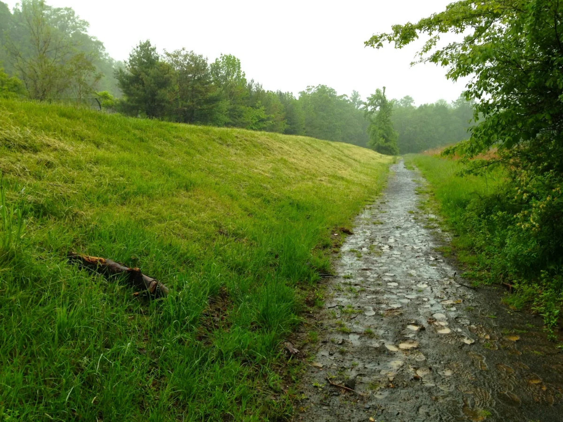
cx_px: 282
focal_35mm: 33
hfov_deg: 55.4
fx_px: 537
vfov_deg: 42.9
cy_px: 211
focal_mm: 4.13
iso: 50
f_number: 2.4
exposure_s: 1/328
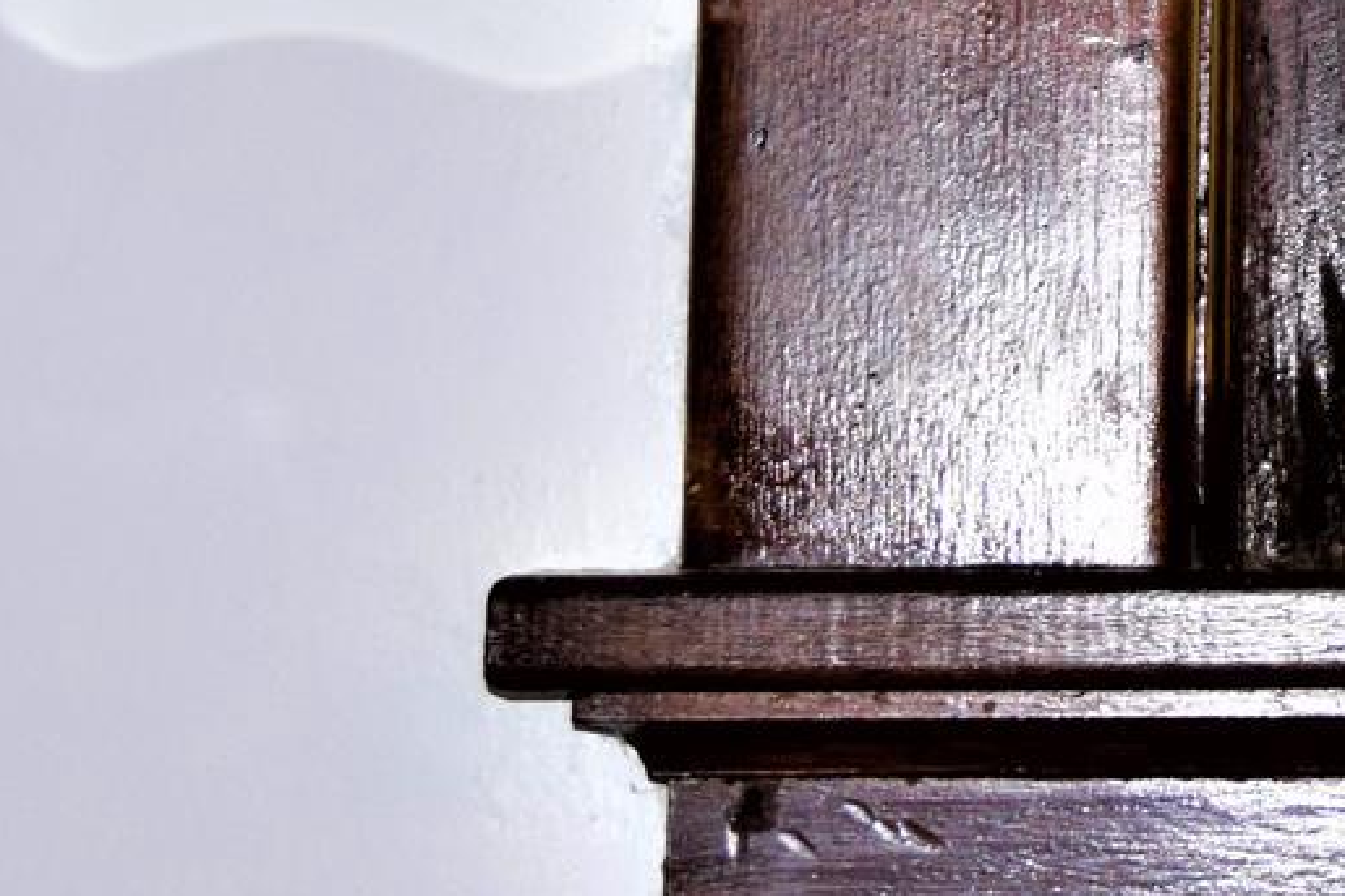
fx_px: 6237
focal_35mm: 167
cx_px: 2233
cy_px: -618
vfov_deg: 8.0
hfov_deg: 11.6
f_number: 5.6
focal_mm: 28
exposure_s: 1/125
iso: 360
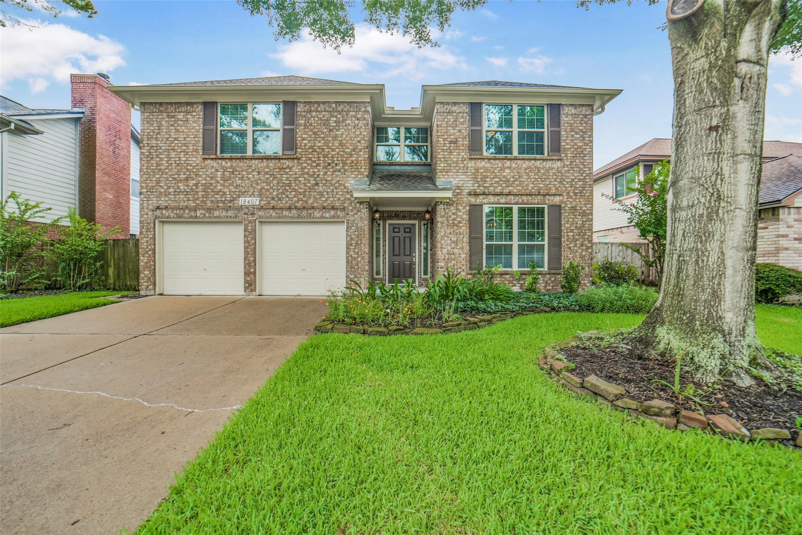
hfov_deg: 104.2
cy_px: 268
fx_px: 312
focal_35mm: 14
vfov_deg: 81.2
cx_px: 401
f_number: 5
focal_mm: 14
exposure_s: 1/1600
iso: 500
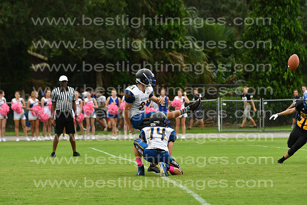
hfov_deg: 9.8
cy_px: 102
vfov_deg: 6.5
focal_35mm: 210
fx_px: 1791
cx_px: 154
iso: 800
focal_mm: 140
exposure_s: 1/2000
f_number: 3.5
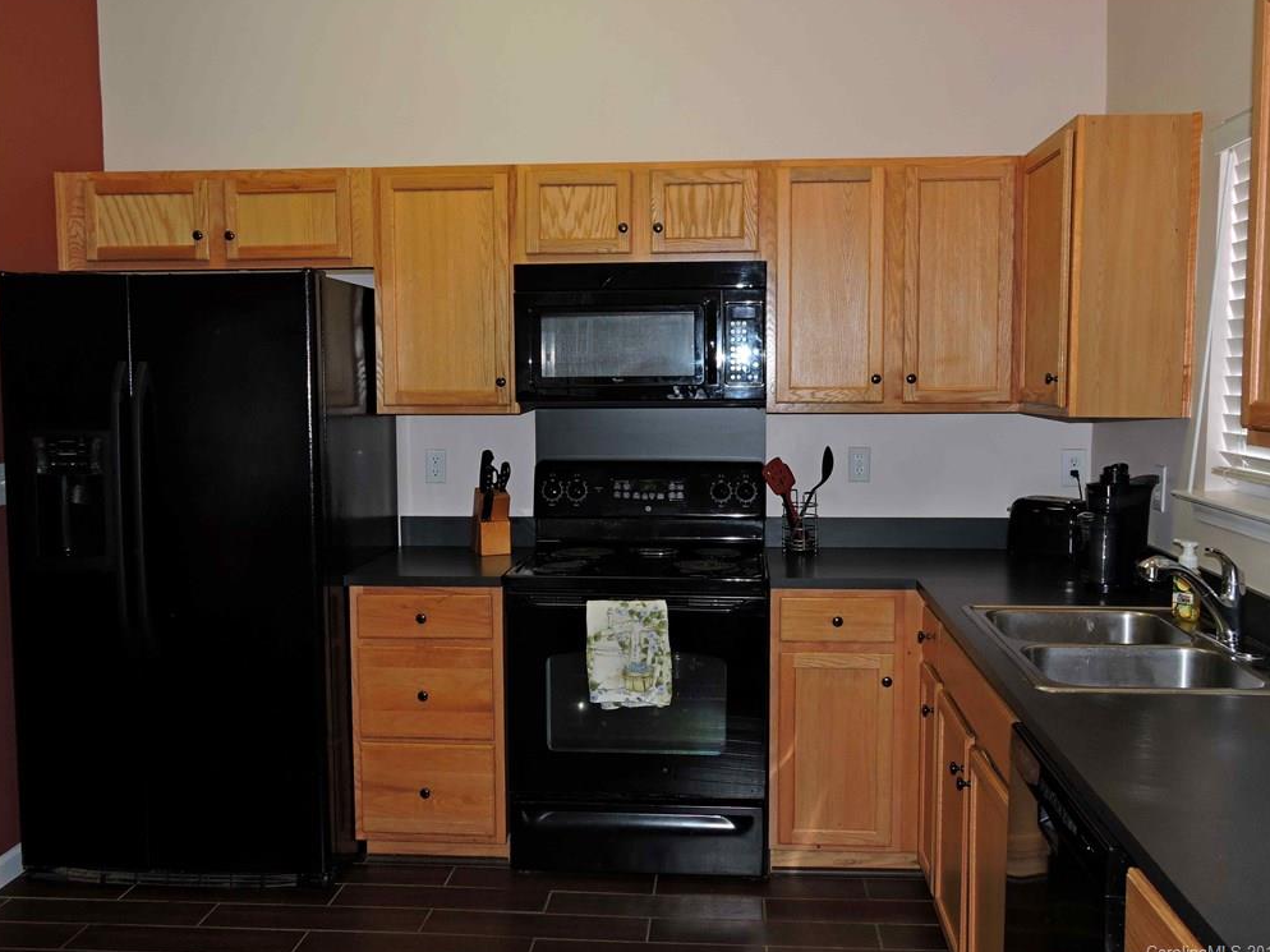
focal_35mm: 34
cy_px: 474
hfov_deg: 54.0
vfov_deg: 41.8
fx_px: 1247
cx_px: 639
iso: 200
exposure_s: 1/30
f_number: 3.6
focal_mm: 5.9
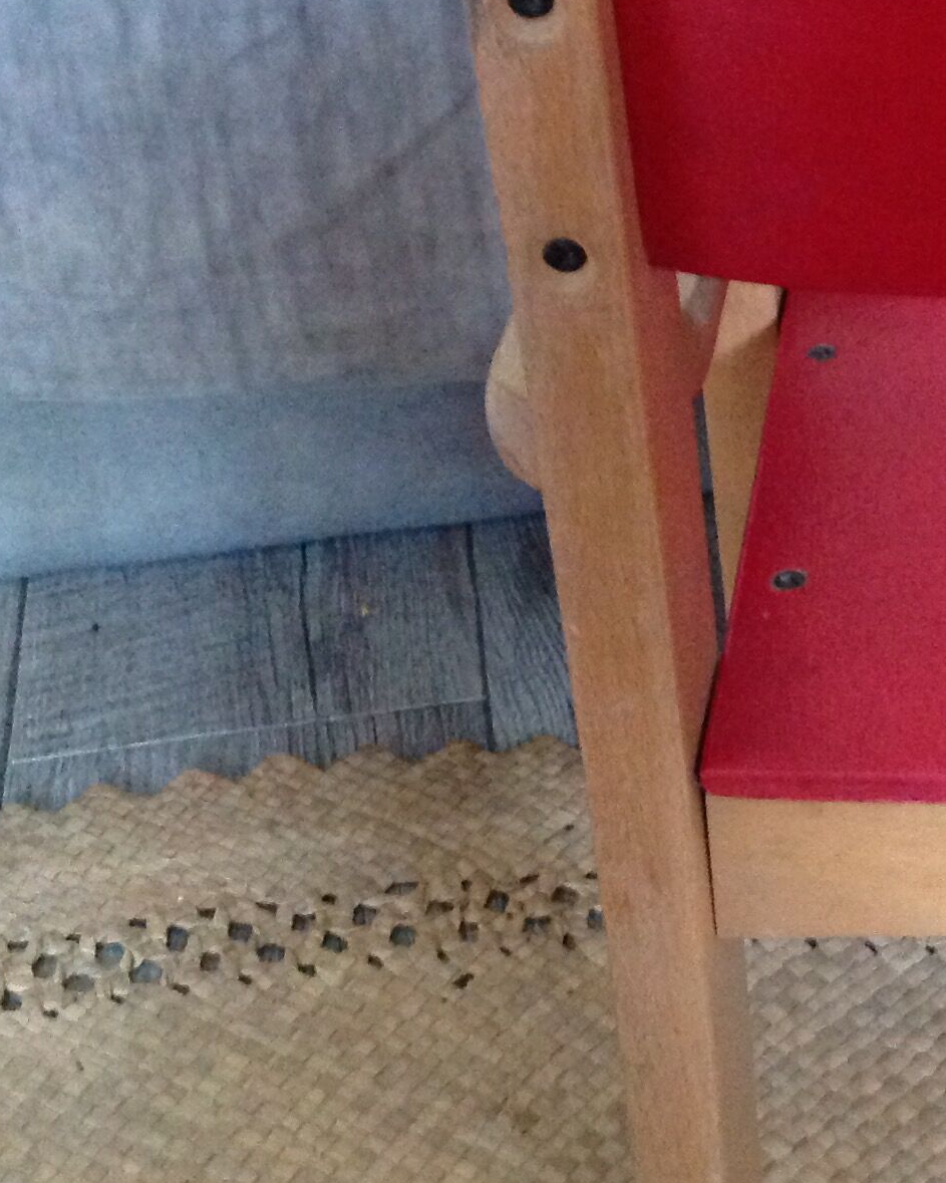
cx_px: 1179
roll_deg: -3.5
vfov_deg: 25.4
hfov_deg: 19.1
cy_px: 527
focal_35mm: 75
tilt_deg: -37.3
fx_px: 2625
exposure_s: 1/15
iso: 500
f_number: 2.4
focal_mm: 4.28
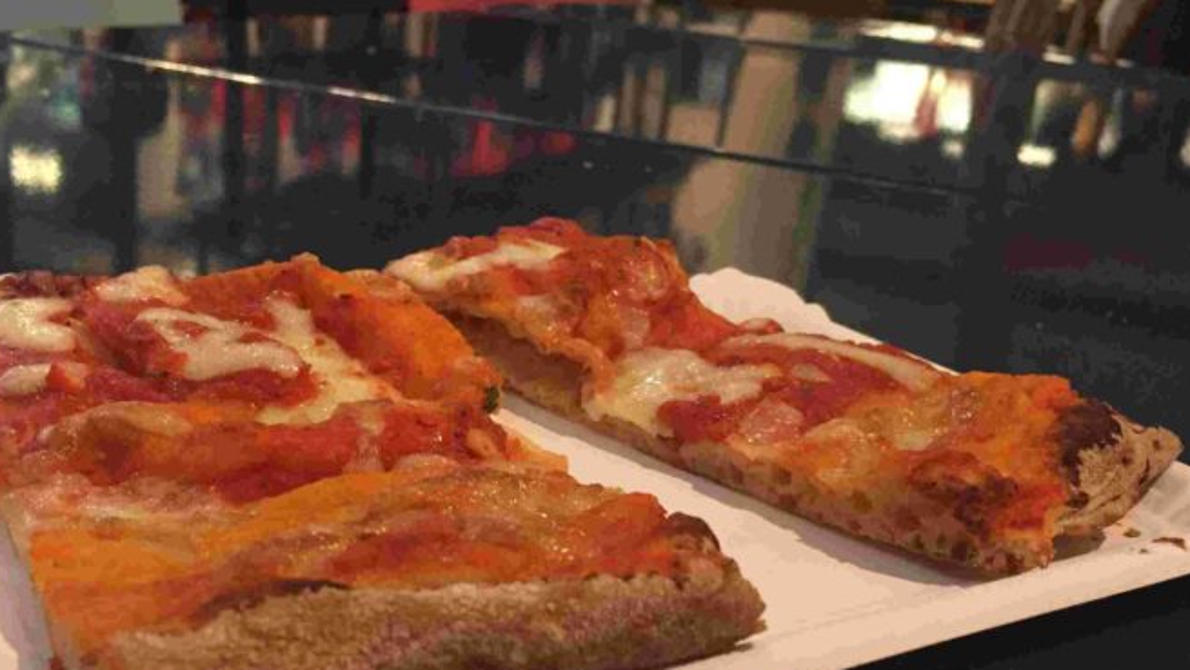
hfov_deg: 49.1
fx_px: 1294
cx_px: 489
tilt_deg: -20.6
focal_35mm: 41
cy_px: 434
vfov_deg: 28.9
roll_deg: -5.0
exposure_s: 1/33
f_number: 2.2
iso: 250
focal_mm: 4.15
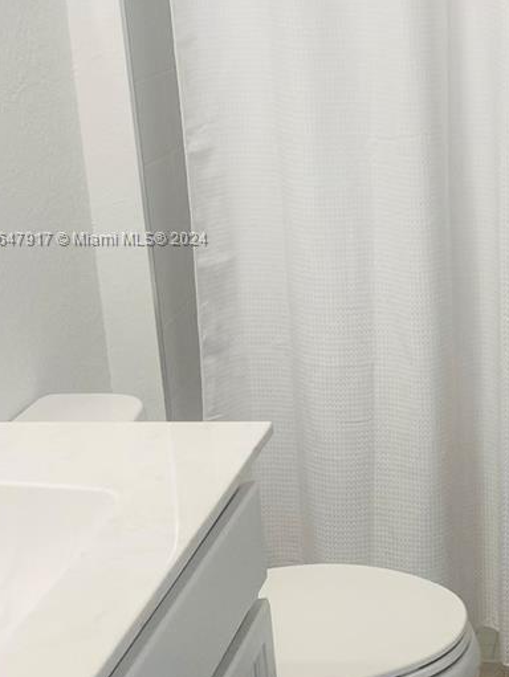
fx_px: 1194
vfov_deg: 31.5
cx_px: 561
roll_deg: +1.4
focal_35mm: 61
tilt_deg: -12.2
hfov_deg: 22.7
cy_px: 240
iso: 100
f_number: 1.8
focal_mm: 4.25
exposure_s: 1/120
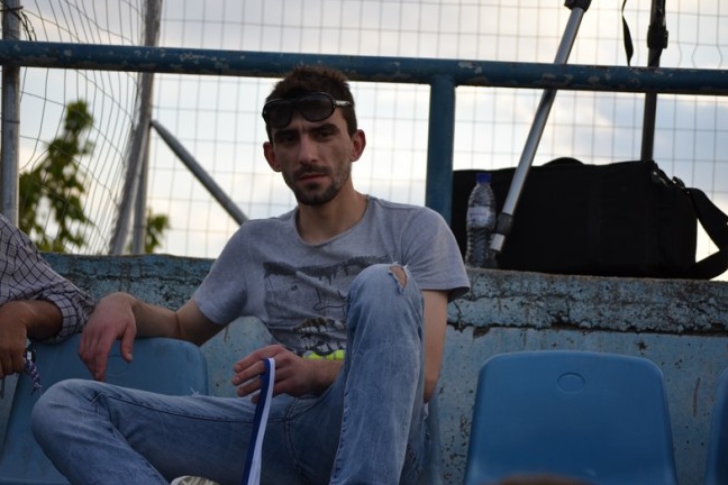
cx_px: 360
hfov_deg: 18.6
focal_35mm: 110
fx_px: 2224
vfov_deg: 12.5
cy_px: 240
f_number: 4.2
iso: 400
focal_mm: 72
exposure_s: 1/800
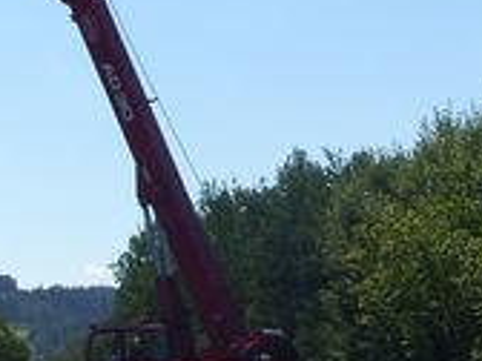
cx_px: 296
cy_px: 143
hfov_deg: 11.6
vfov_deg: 8.7
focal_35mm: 171
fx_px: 2381
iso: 50
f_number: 7.1
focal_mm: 11.5
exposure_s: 1/250
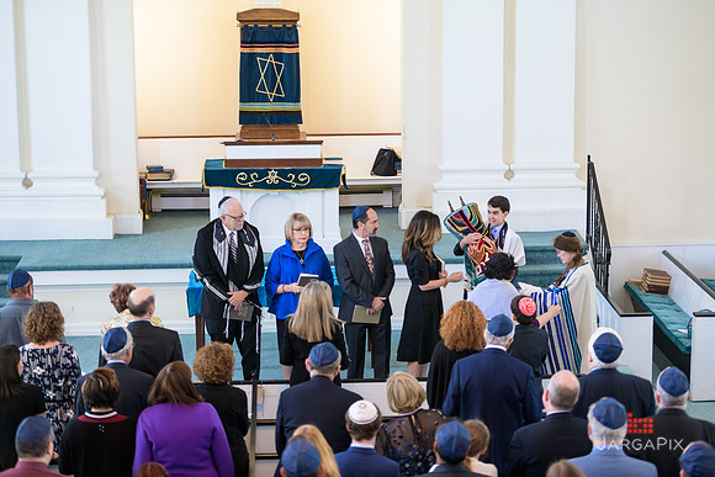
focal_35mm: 85
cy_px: 238
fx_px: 1689
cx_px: 358
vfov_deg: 16.1
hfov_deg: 23.9
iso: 1250
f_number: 3.2
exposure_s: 1/125
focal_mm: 85
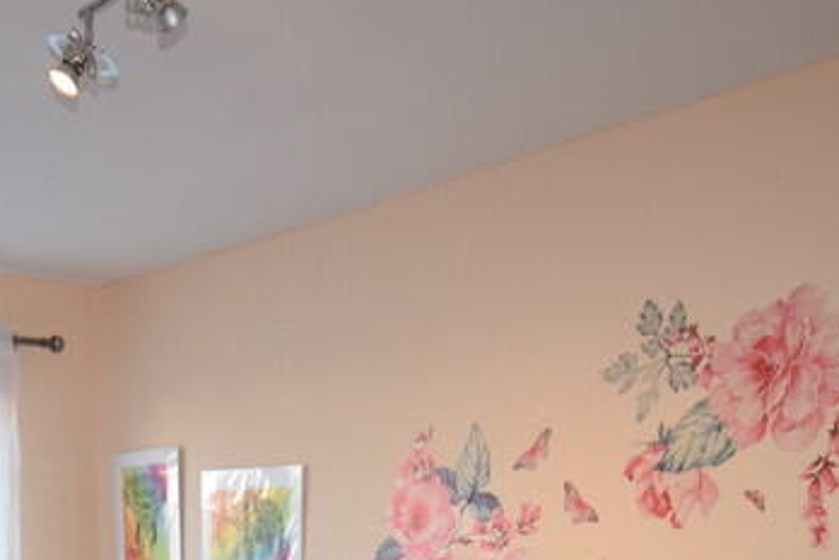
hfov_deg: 36.0
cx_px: 140
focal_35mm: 53
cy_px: 812
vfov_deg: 21.8
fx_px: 1235
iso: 640
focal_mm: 12
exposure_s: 1/125
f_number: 5.6
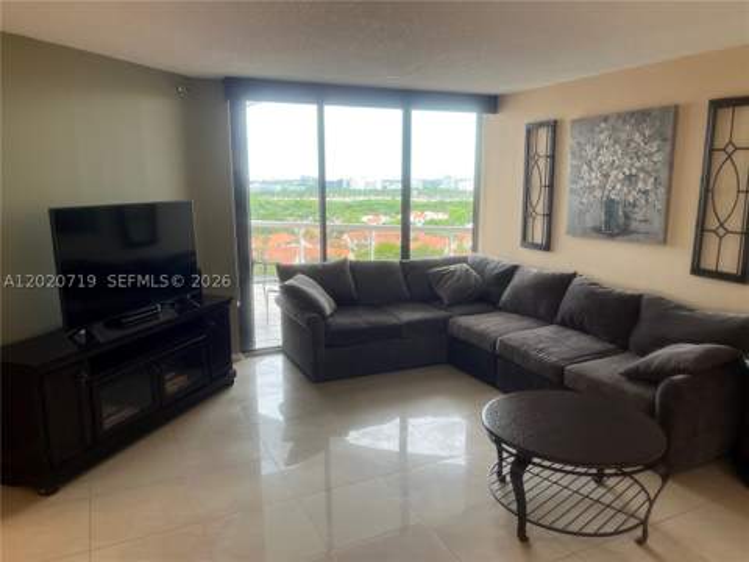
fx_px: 563
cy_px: 281
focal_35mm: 26
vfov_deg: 53.1
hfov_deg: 67.3
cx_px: 374
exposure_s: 1/120
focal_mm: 5.1
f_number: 1.6
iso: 100
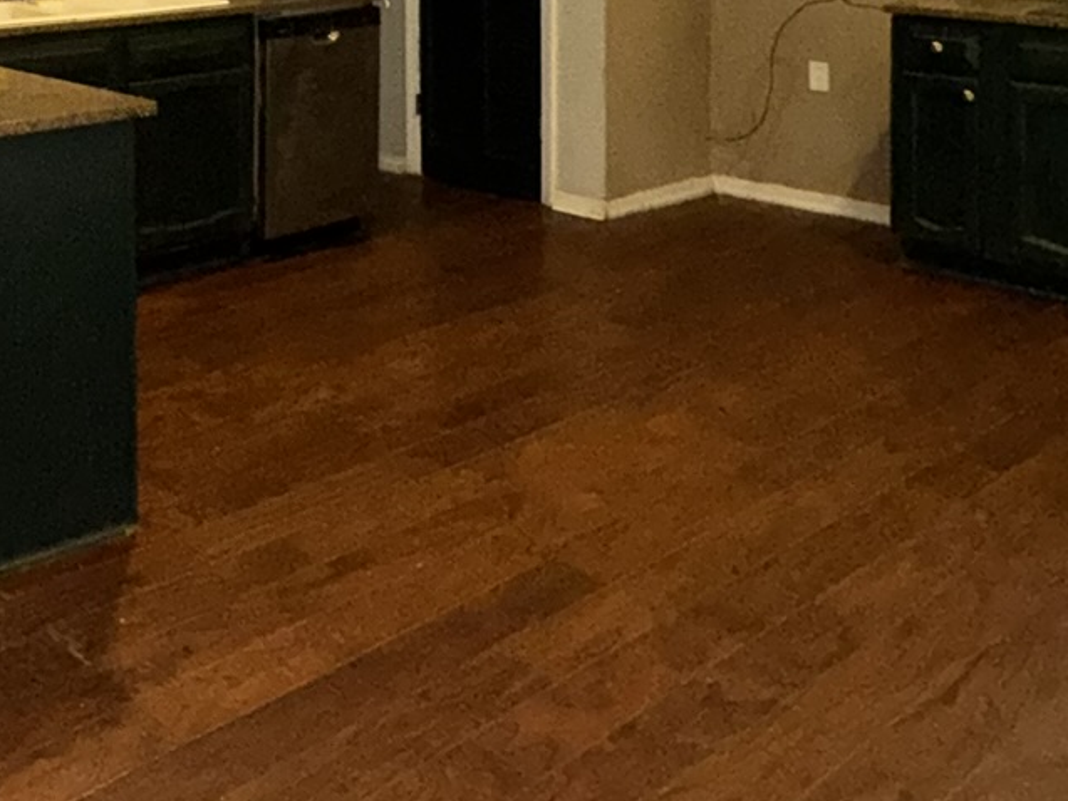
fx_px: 1389
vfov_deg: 28.5
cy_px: -134
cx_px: 35
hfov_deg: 38.1
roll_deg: +0.4
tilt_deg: -1.2
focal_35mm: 45
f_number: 2.2
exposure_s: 1/60
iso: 250
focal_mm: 2.22
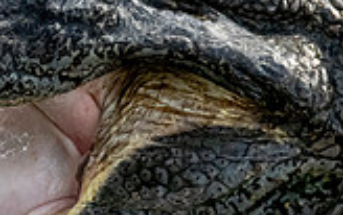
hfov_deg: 1.2
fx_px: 16222
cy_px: -12
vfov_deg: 0.8
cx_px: -221
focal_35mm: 1733
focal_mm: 400
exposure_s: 1/2500
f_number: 9
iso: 2800
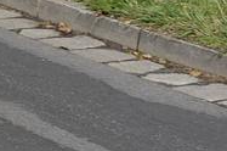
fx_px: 1888
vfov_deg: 4.6
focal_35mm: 300
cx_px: -239
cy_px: -10
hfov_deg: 6.6
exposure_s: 1/320
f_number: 13
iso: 320
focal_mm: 70
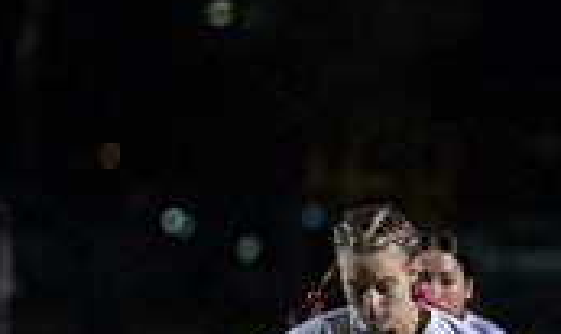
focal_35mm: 903
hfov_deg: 2.4
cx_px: 880
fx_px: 13625
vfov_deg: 1.4
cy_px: 411
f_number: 2.8
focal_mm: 200
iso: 5000
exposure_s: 1/1000
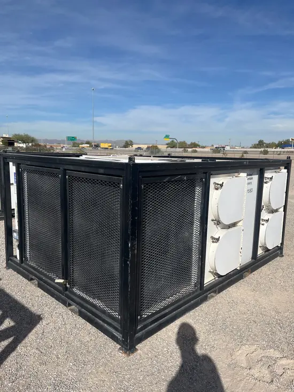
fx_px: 294
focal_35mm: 26
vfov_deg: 67.3
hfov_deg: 53.1
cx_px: 147
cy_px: 196
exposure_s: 1/5848
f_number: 1.6
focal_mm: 5.1
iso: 50
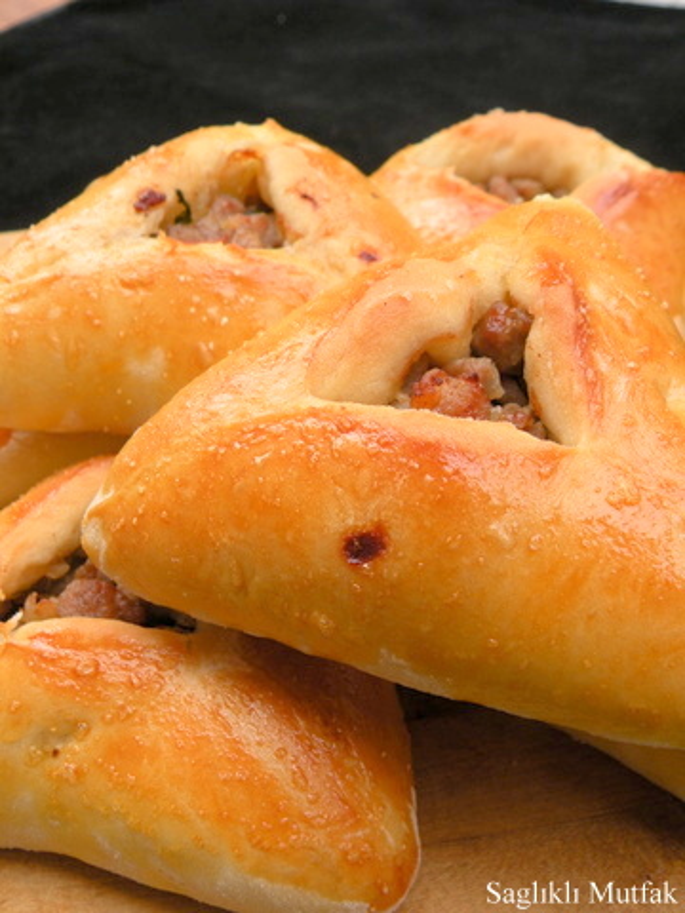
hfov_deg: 42.9
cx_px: 342
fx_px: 871
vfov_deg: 55.4
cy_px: 456
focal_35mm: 33
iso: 64
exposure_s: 1/96.7
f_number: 4
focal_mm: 5.8
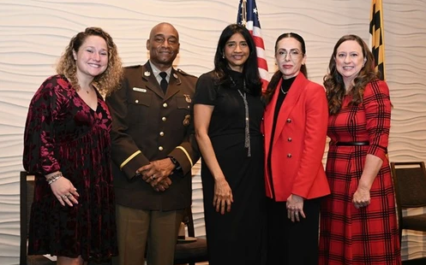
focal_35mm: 40
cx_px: 213
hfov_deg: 49.3
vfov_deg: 31.9
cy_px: 125
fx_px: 464
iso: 3200
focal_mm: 39
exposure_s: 1/160
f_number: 5
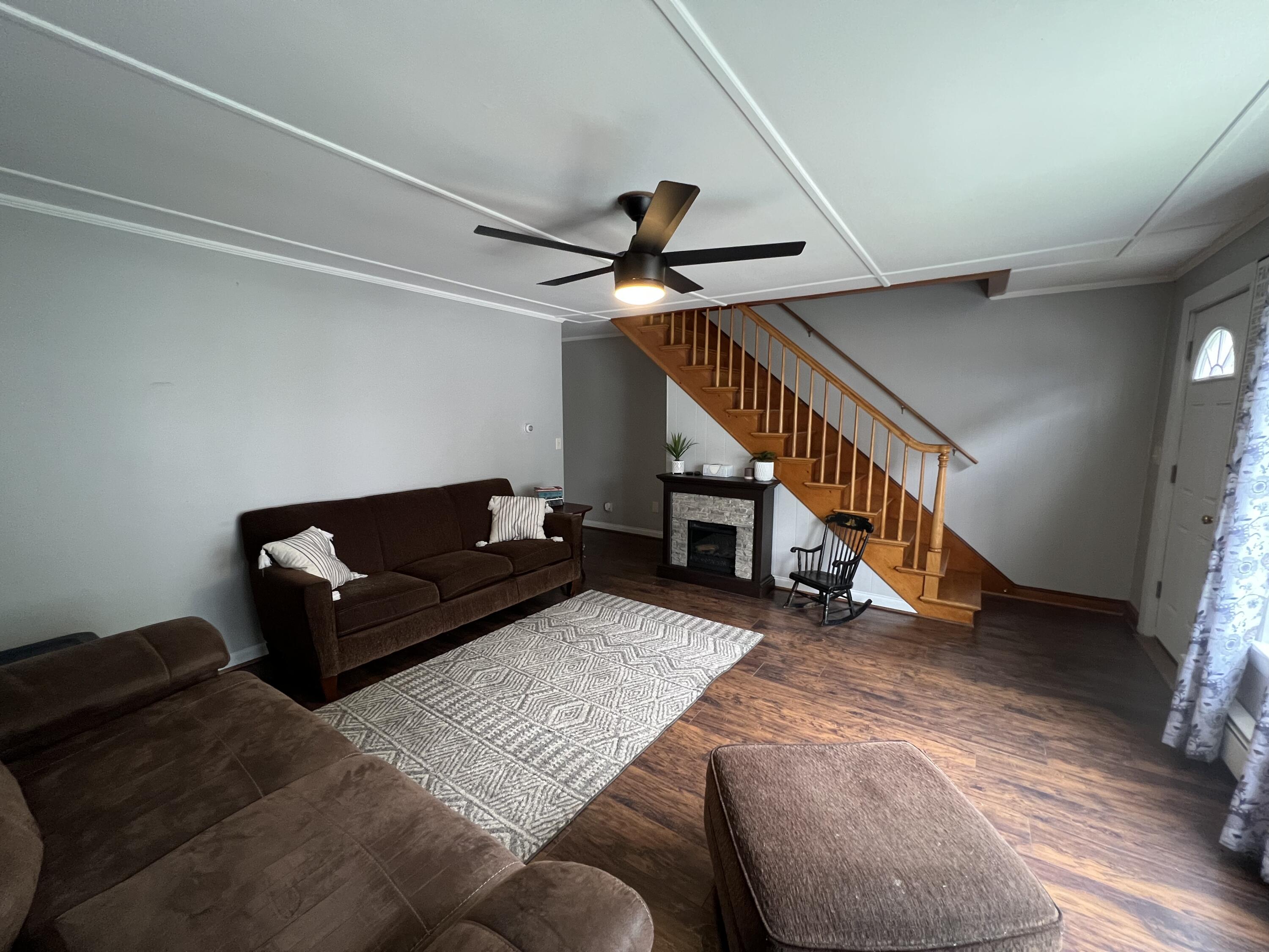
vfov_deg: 89.9
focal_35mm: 13
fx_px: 477
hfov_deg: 106.2
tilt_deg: -8.4
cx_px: 634
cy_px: 476
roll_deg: -0.2
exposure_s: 1/60
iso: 320
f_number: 1.8
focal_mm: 1.57
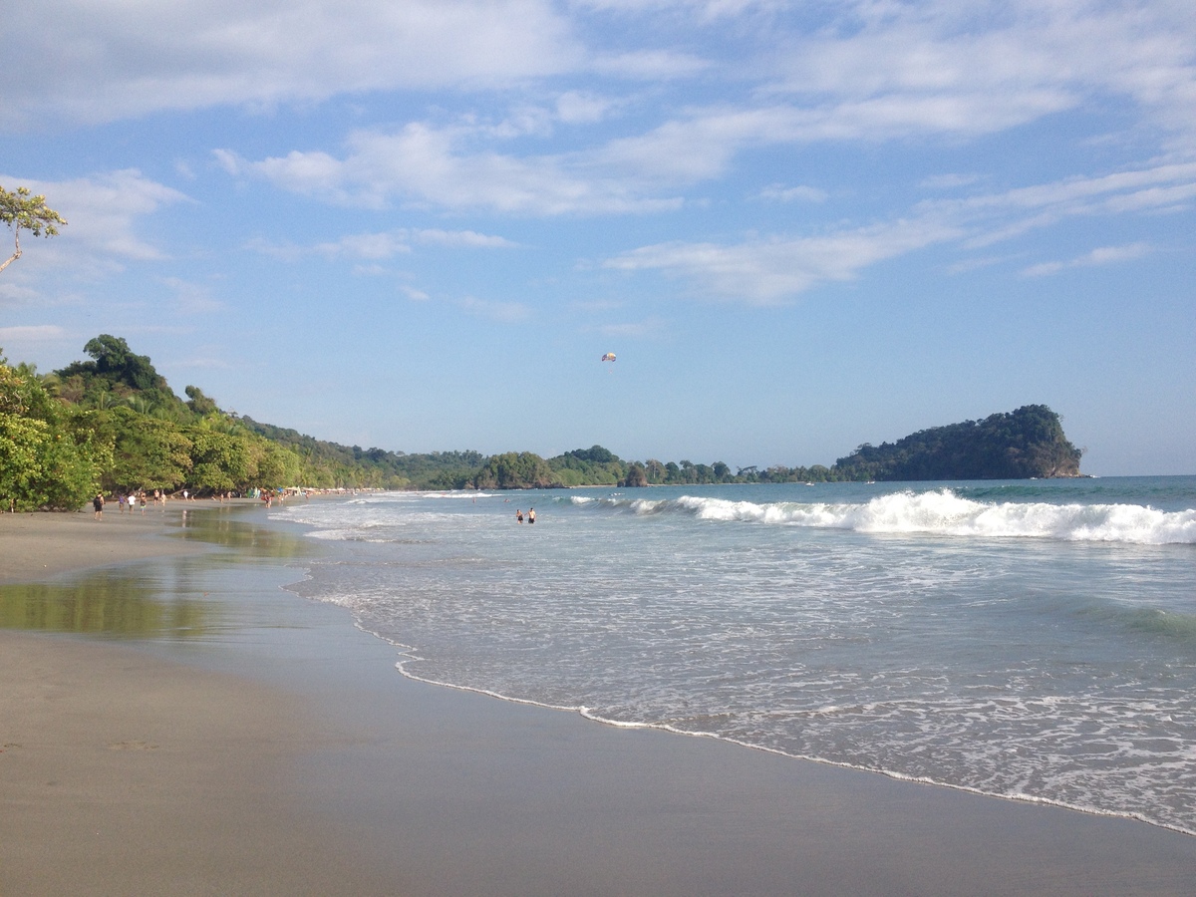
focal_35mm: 35
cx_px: 598
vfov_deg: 40.7
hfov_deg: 52.6
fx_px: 1209
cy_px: 448
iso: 50
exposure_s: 1/1972
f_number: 2.4
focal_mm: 4.28
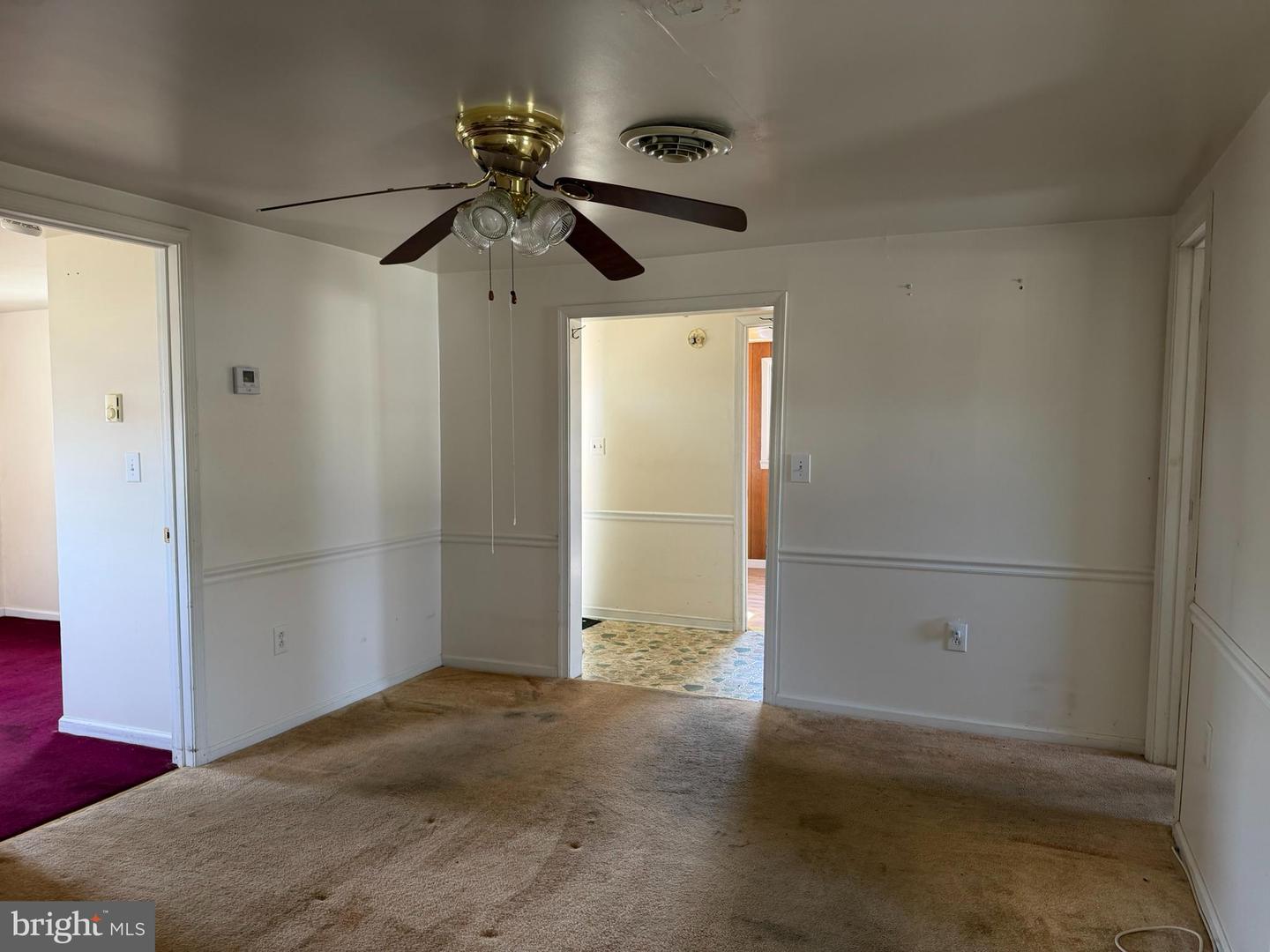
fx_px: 881
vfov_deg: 56.8
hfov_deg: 71.6
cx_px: 635
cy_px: 476
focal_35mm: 24
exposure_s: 1/93
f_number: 1.78
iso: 200
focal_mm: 6.76
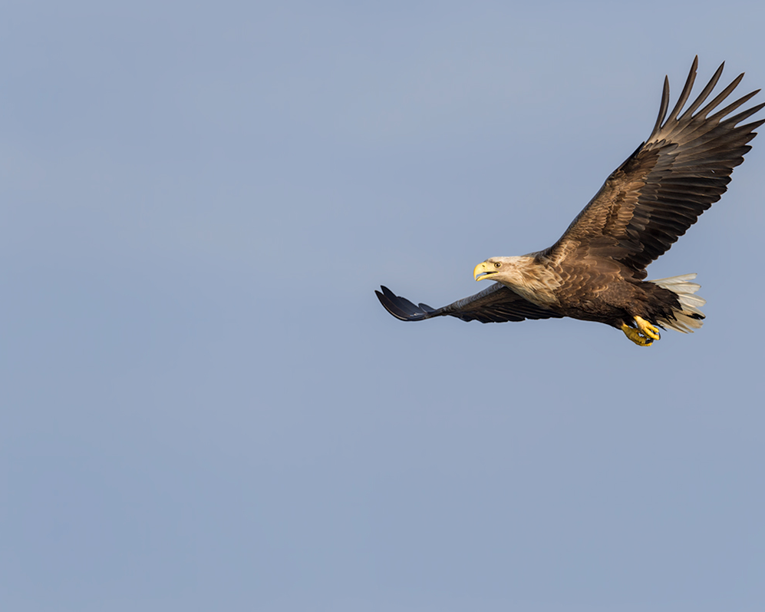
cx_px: 425
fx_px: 12788
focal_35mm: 565
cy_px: 306
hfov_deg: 3.4
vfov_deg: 2.7
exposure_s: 1/2000
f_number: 5.6
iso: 400
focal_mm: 500
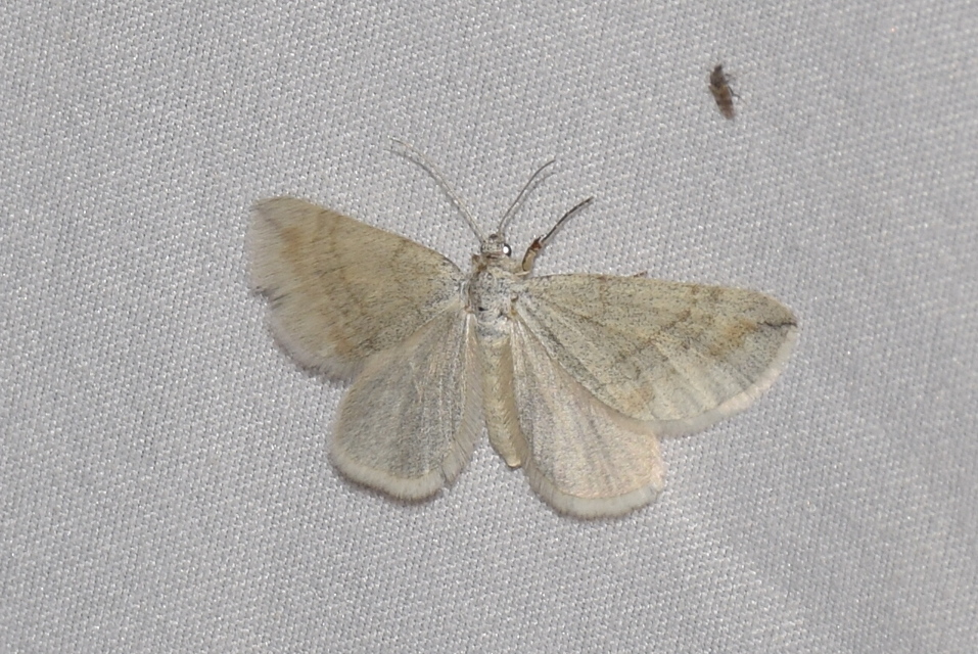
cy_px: 327
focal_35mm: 210
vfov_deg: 6.6
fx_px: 5710
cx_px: 489
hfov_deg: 9.8
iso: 100
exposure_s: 1/160
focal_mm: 140
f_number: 13
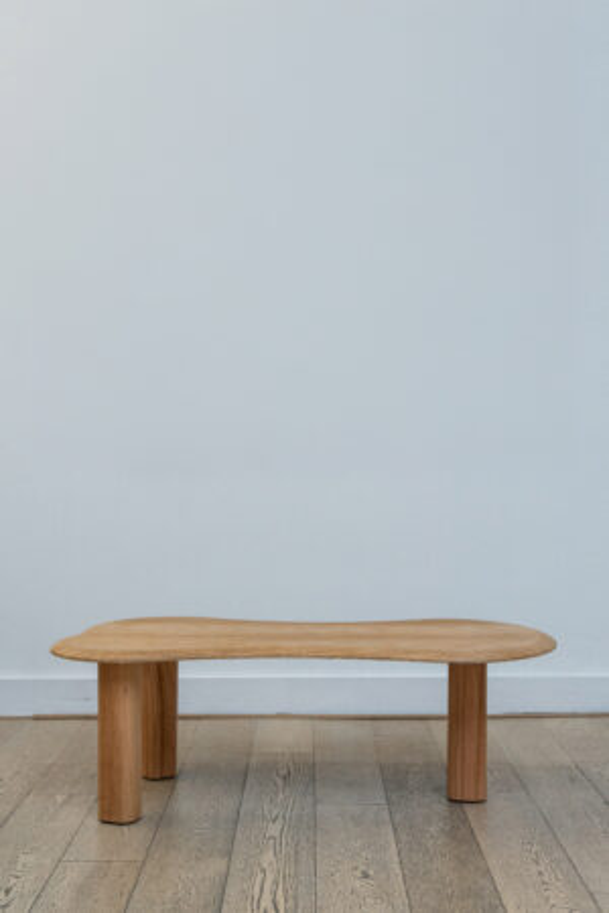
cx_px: 304
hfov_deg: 29.9
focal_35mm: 45
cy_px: 456
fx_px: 1142
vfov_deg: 43.6
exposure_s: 1/100
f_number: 3.5
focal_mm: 30
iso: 1250
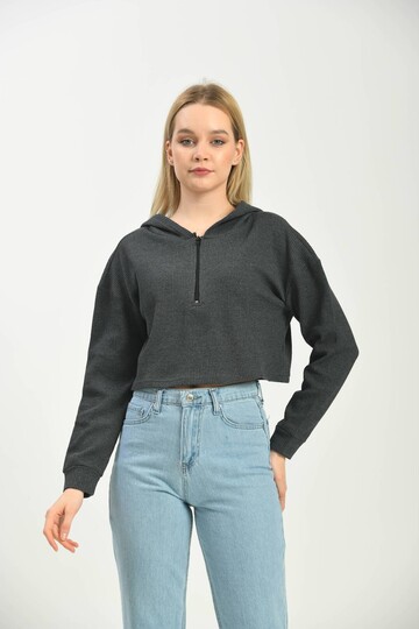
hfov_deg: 11.2
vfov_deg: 16.8
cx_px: 210
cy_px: 314
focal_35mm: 122
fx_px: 2130
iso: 100
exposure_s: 1/160
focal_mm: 122
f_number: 6.3
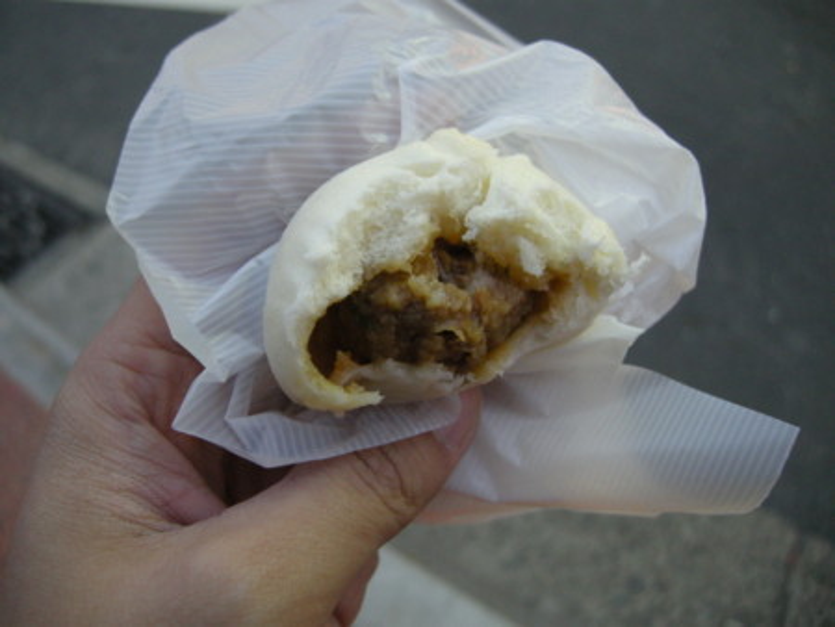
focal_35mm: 35
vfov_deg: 40.7
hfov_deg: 52.6
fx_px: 845
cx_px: 418
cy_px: 314
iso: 278
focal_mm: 7.5
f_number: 2.7
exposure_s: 1/60.2
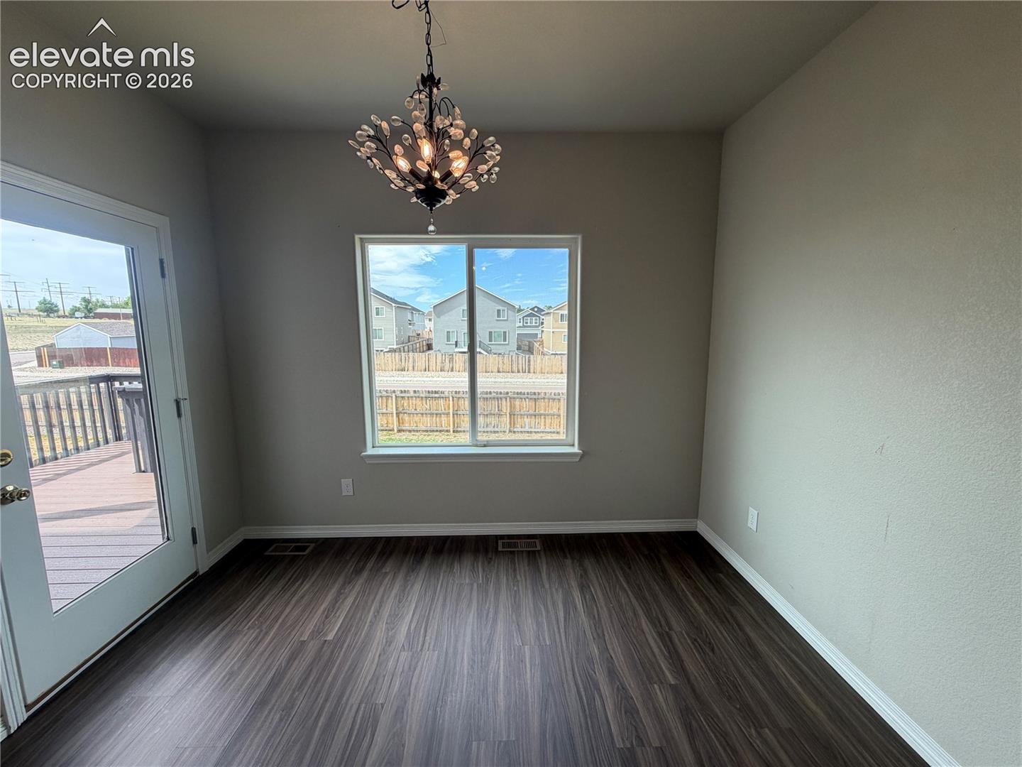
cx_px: 511
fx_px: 413
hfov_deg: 102.1
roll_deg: +0.2
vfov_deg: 85.7
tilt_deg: -6.0
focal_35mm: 14
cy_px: 384
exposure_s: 1/151
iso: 50
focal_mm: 2.22
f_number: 2.2
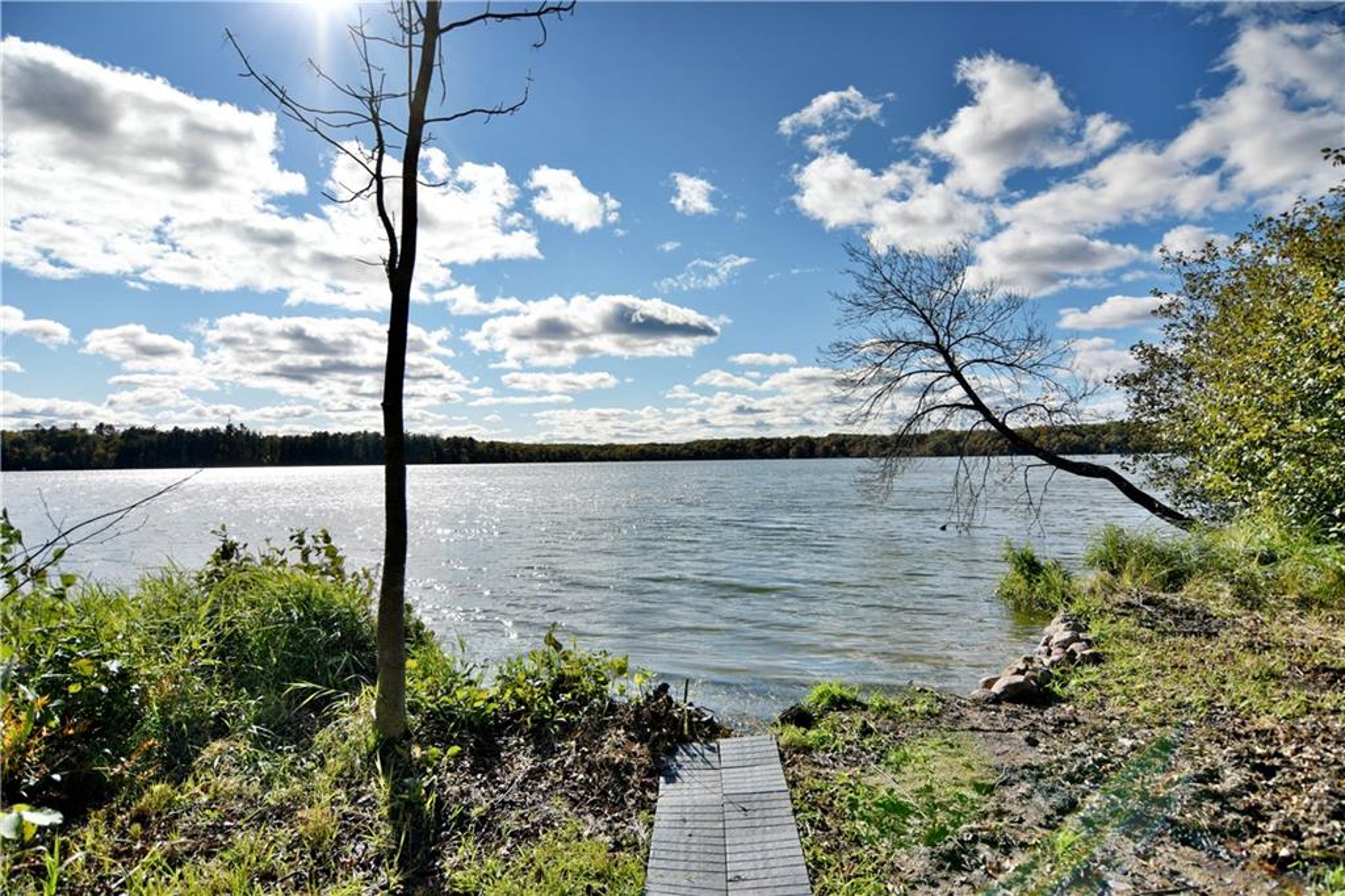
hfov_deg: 90.0
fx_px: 672
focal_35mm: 18
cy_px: 448
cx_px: 672
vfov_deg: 67.3
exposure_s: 1/1250
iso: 100
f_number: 5.6
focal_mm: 12
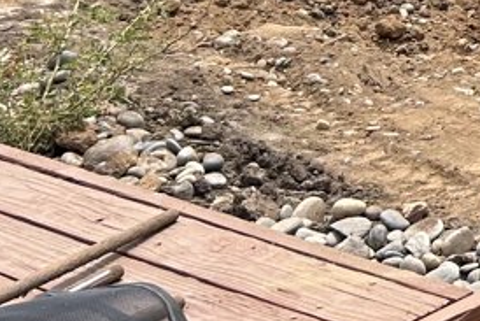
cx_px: 997
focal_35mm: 138
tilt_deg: -8.4
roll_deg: -0.4
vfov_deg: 9.3
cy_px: -325
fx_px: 1841
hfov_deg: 12.8
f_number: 1.5
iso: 50
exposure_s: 1/2571
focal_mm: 5.7
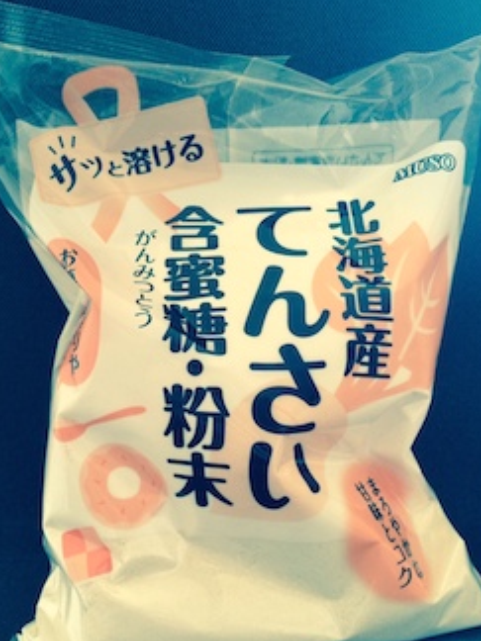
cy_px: 352
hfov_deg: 38.6
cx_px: 218
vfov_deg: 50.1
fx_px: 686
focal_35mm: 37
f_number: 2.2
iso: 125
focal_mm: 4.12
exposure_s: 1/30
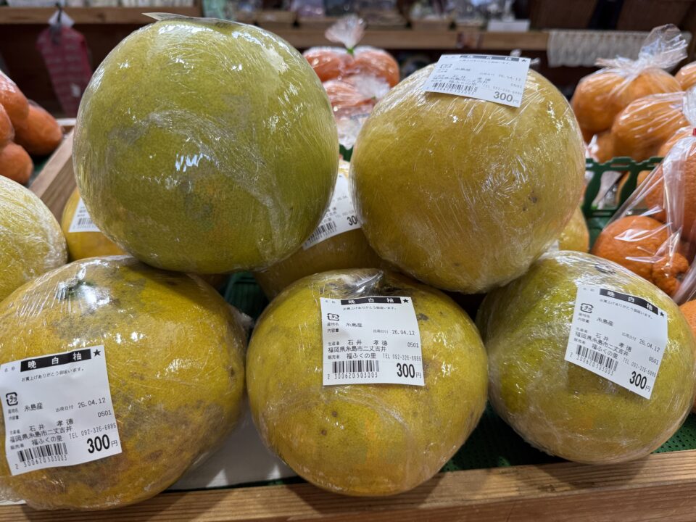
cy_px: 261
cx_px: 348
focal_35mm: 24
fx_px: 483
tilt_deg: -37.6
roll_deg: -1.5
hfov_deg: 71.6
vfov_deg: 56.8
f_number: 1.78
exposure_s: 1/120
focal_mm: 6.76
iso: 80
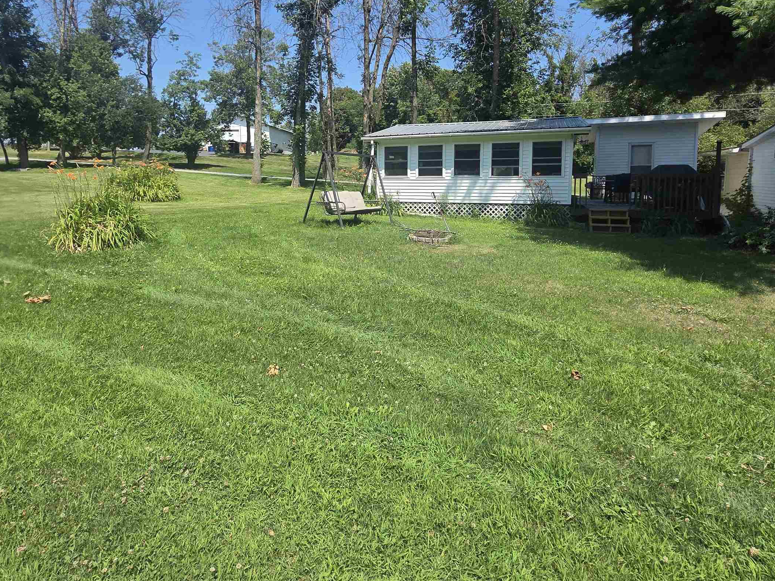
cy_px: 227
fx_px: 425
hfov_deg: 84.5
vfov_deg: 67.9
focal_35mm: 19
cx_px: 358
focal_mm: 2.2
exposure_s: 1/1667
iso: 50
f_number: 2.2
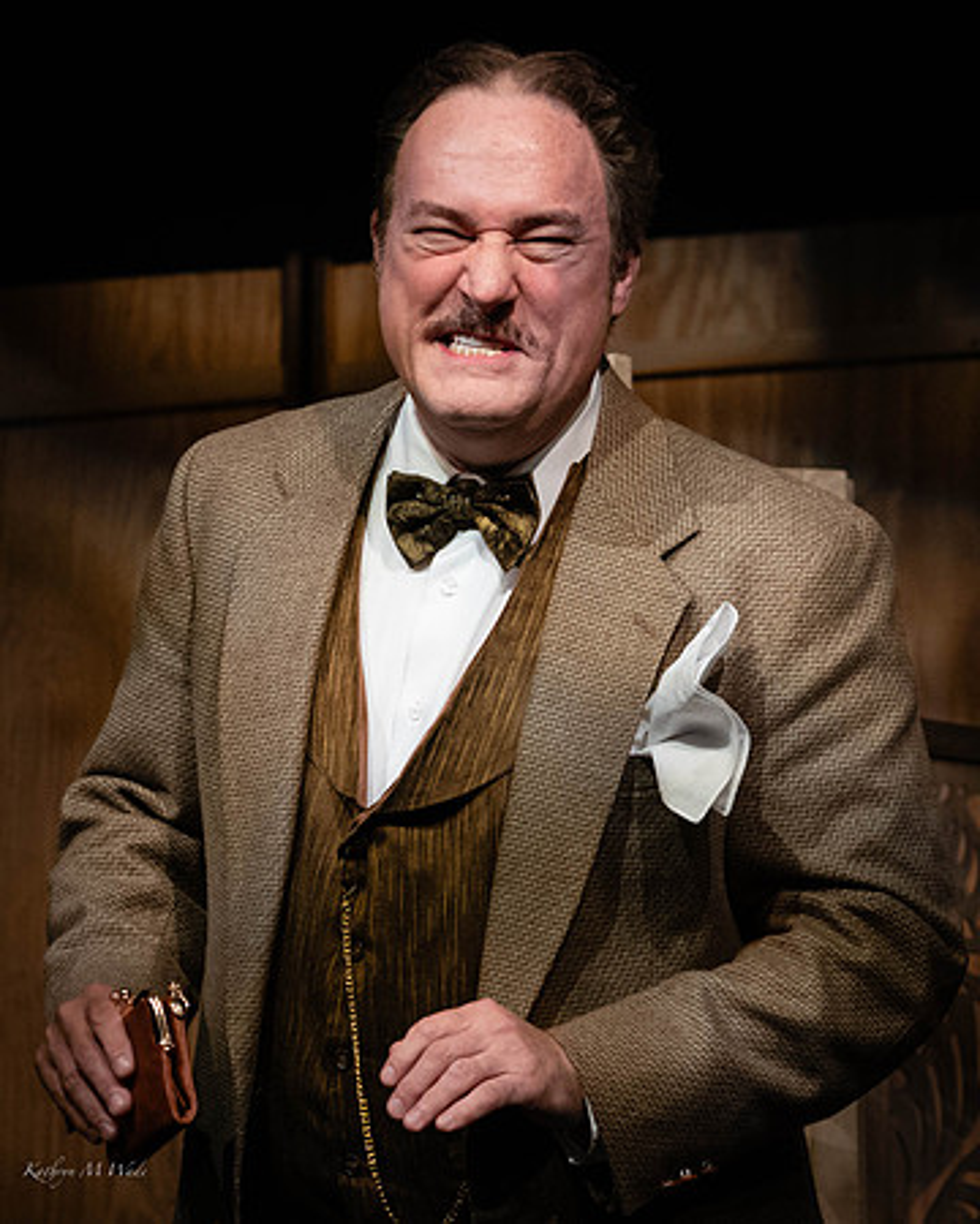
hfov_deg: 8.4
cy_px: 484
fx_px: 6649
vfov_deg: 10.5
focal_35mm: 183
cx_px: 230
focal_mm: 101
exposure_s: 1/320
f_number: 5.6
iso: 4000
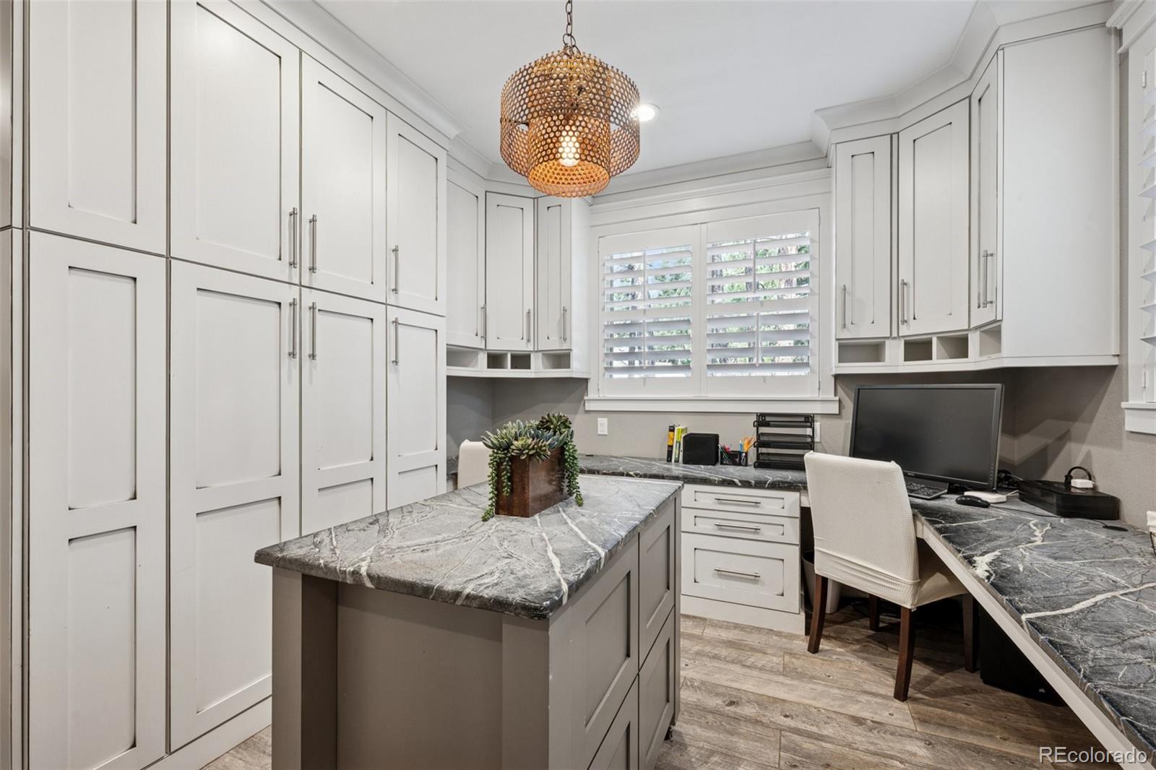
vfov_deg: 77.3
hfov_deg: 100.4
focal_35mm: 15
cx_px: 578
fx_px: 482
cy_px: 385
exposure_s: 1.3
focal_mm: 15
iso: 100
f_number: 11
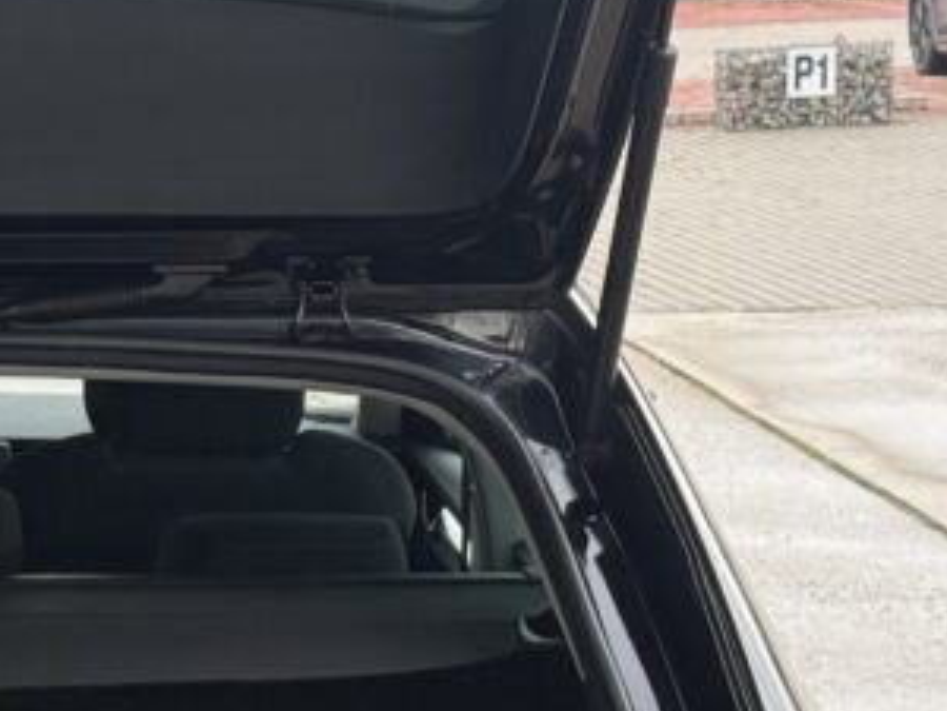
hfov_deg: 11.9
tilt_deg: -11.1
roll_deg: +1.0
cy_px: 837
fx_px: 4487
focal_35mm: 164
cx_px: -104
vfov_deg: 8.9
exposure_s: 1/487
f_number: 1.78
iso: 80
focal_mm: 6.76
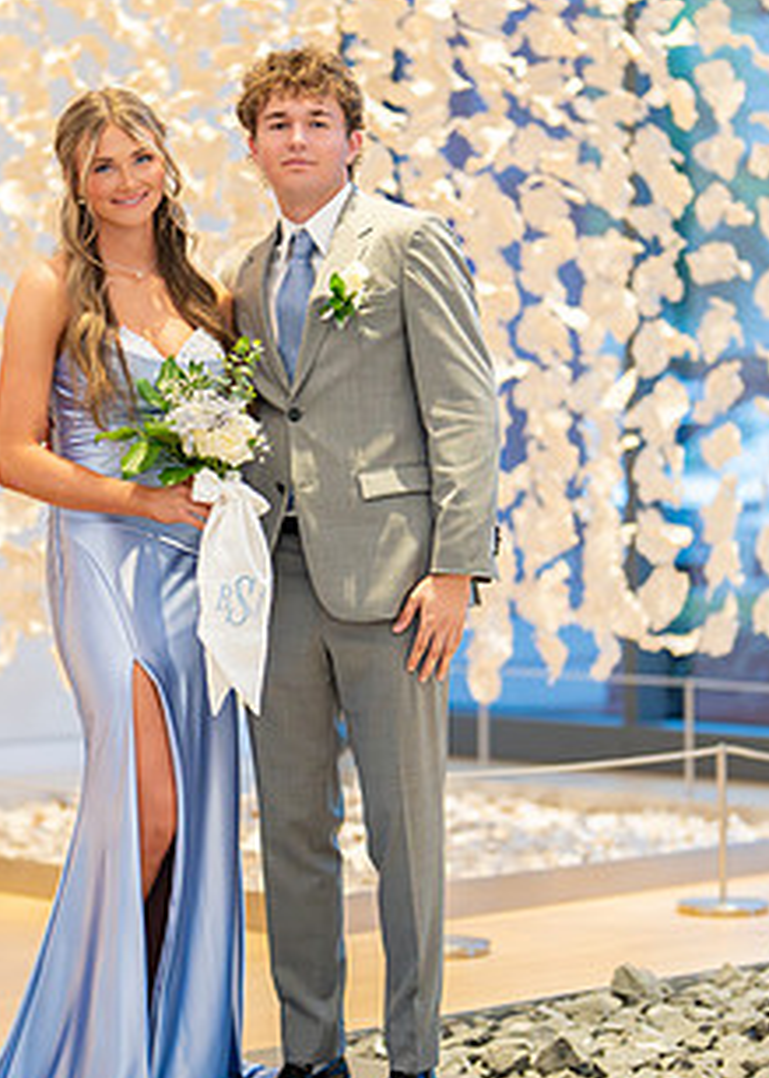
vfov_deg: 18.0
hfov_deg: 12.9
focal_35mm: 111
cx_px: 289
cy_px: 563
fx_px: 3397
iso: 1000
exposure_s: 1/640
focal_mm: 50
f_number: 1.2
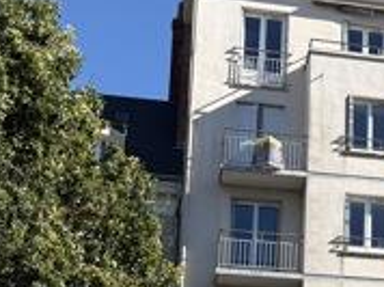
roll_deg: +0.3
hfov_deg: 15.7
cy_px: 289
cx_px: 552
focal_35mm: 117
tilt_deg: +16.6
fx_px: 1296
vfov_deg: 12.5
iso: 50
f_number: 1.6
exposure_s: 1/2538
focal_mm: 5.96
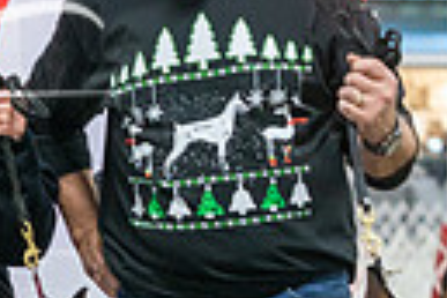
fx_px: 3911
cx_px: -482
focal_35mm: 315
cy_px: 279
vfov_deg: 4.4
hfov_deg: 6.3
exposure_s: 1/160
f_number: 2.8
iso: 4000
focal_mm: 70
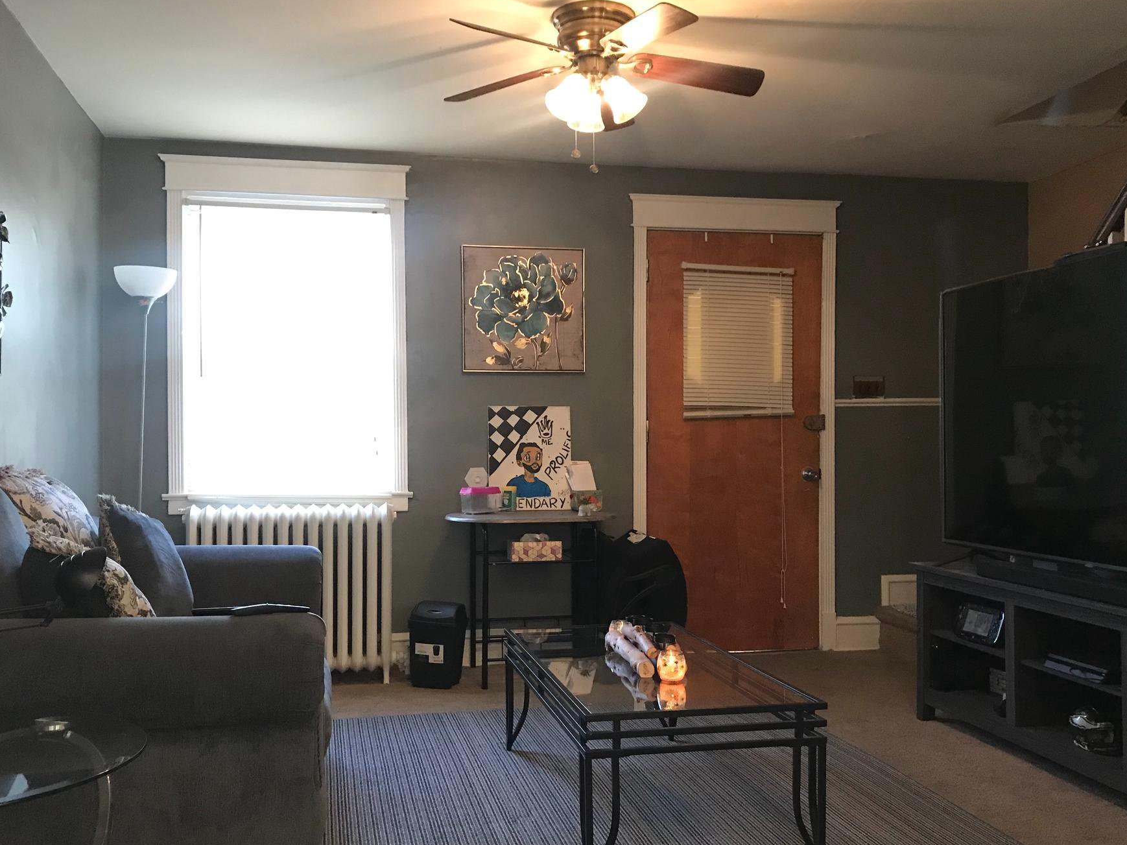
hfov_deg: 55.4
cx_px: 560
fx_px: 1074
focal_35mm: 33
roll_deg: -0.4
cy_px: 463
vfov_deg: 42.9
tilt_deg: -0.3
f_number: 1.8
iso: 100
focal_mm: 3.99
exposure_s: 1/15
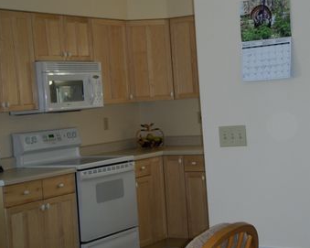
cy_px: 124
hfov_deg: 21.5
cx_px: 163
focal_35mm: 89
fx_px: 816
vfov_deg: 17.3
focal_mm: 13.53
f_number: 4
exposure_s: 1/90
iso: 100
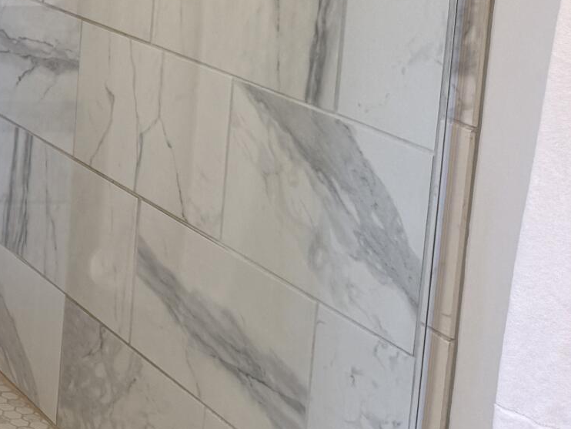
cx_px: -505
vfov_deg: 14.9
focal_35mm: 97
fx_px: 1601
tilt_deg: -7.6
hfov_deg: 16.4
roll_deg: -0.6
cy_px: -20
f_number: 1.78
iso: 80
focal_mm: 6.76
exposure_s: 1/120
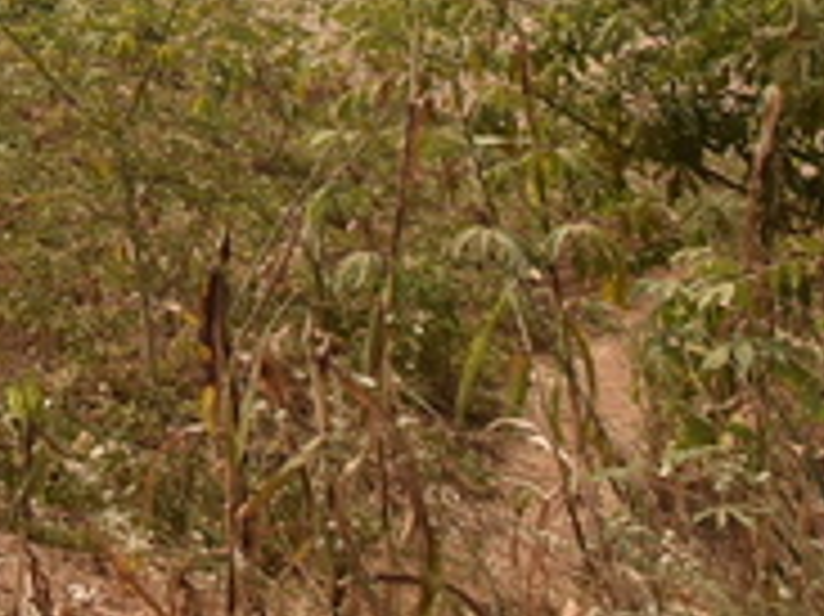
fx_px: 1618
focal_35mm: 68
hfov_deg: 20.2
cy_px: -420
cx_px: -675
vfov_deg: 18.1
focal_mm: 10
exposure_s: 1/640
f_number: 8
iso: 200
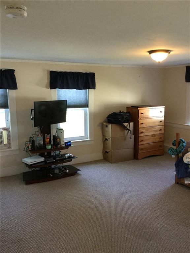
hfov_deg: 45.4
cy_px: 126
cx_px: 95
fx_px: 227
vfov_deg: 58.4
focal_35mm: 31
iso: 125
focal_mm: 3.3
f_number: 2.4
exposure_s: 1/30
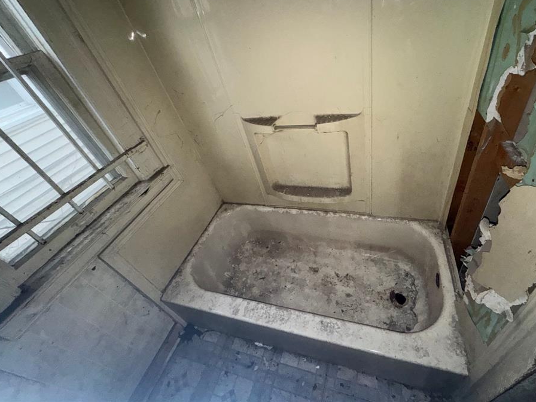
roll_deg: +13.8
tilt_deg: -37.3
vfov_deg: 77.7
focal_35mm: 16
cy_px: 173
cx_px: 299
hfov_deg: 94.1
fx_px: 248
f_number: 2.2
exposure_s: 1/48
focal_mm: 2.22
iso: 250
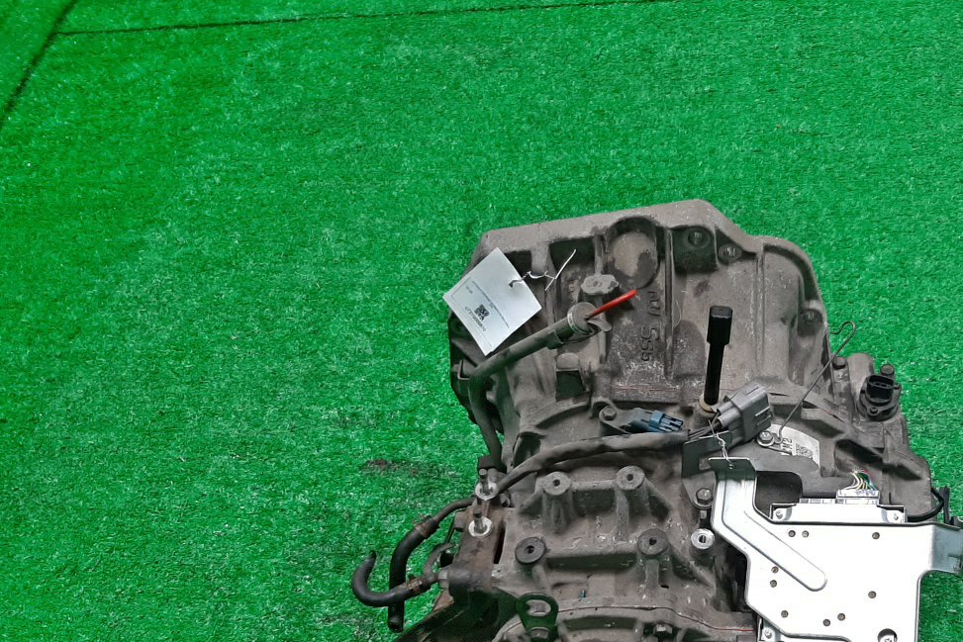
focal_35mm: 40
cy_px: 520
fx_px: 1070
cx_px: 657
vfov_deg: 32.4
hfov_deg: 47.5
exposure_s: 1/50
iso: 87
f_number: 1.7
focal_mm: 3.93
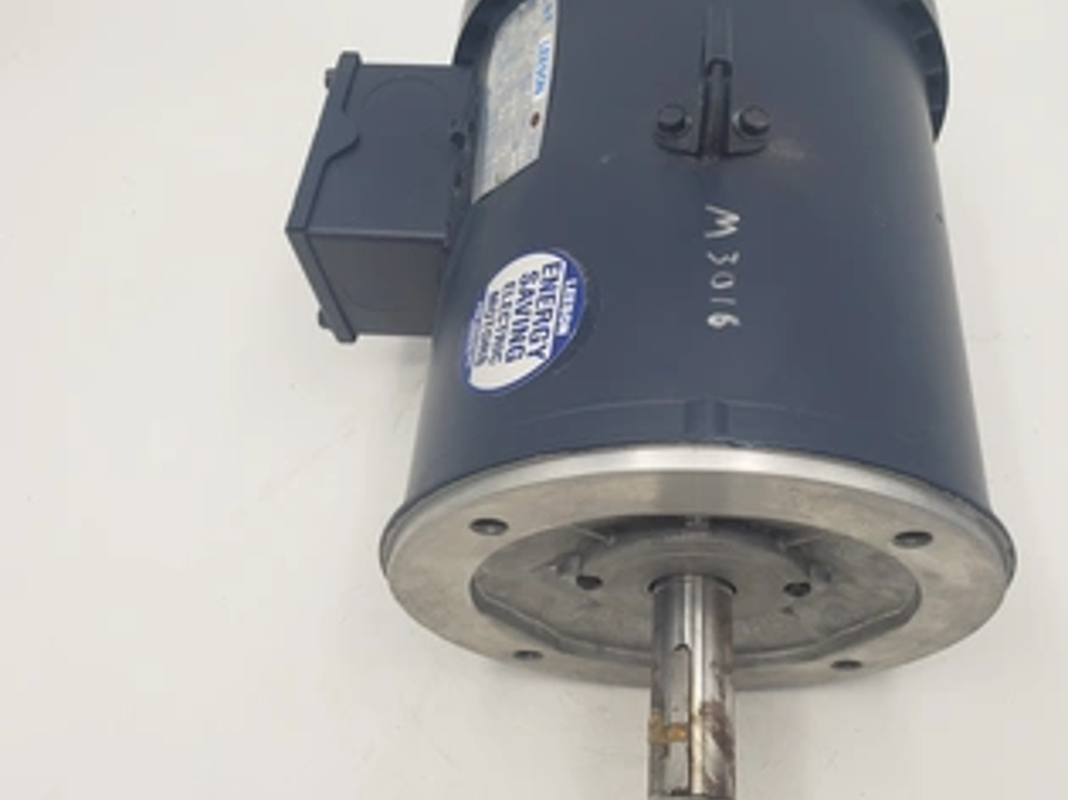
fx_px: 1018
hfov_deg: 54.9
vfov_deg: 42.9
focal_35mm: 33
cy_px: 359
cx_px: 651
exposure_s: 1/120
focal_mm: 4.3
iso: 80
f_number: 2.4
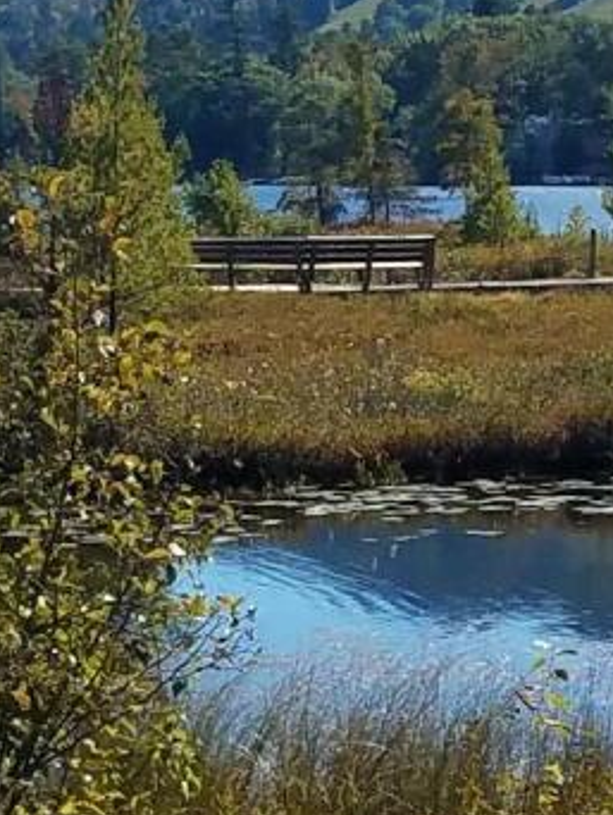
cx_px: 520
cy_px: 367
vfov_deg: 13.0
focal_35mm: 152
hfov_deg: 9.7
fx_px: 3584
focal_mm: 4.2
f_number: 1.7
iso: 40
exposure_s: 1/2616
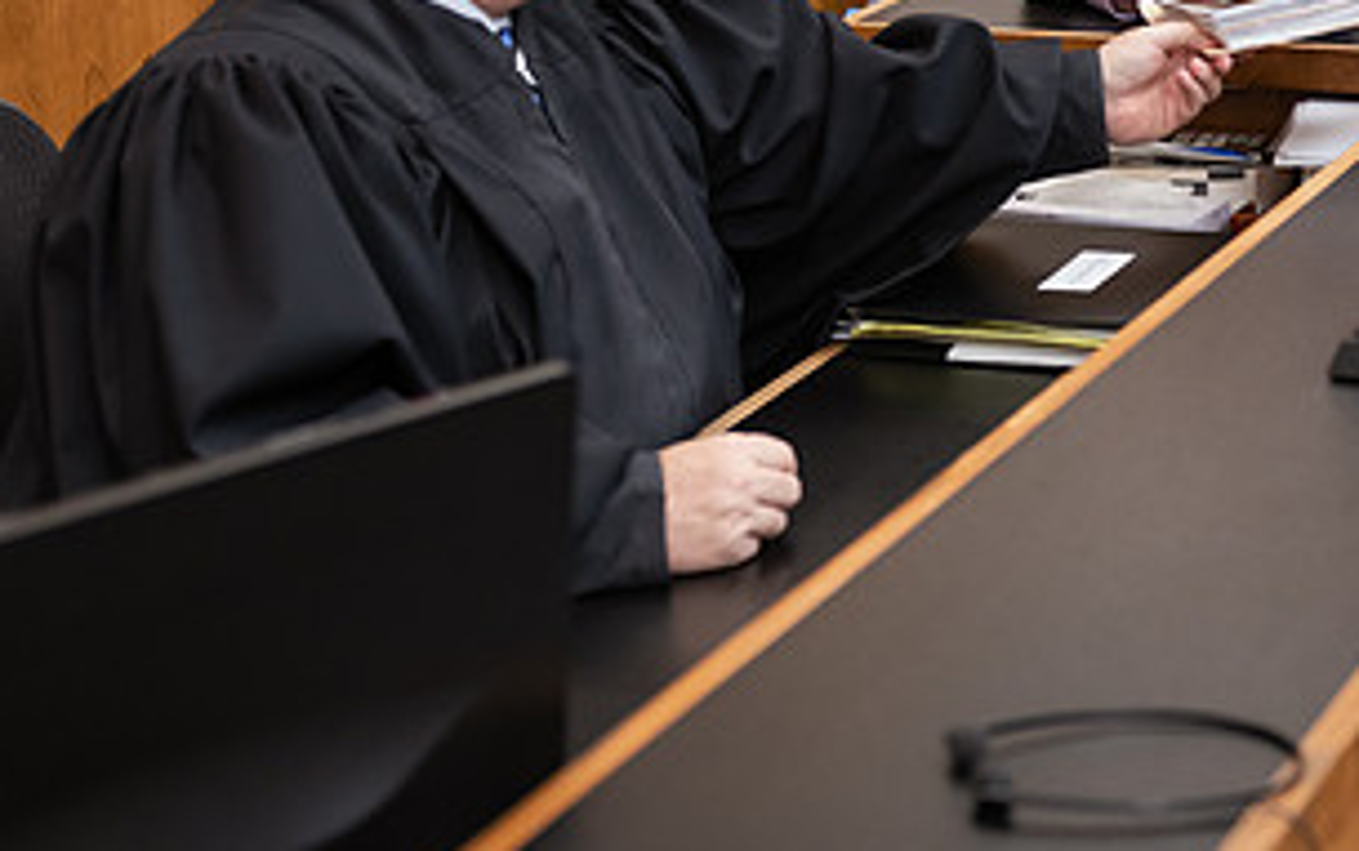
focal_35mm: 93
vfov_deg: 13.9
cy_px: 25
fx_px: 3446
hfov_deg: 22.2
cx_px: 913
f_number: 3.2
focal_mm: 48
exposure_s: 1/200
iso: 1250
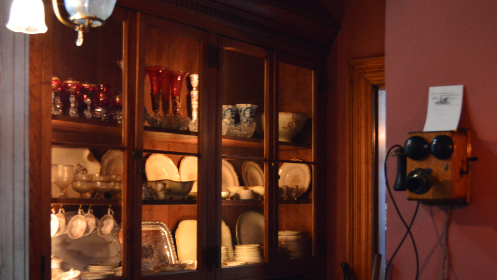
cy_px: 209
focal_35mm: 58
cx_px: 232
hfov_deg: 36.1
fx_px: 762
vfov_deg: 20.6
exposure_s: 1/13
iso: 800
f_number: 3.8
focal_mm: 23
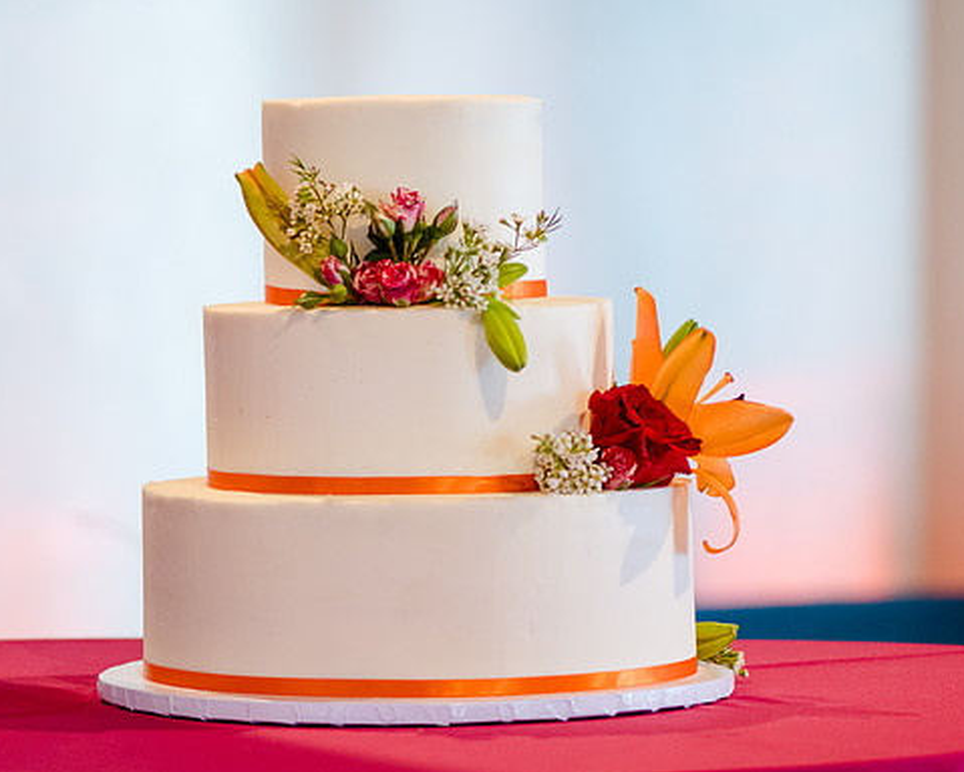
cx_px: 433
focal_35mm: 222
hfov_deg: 8.7
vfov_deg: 7.0
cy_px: 313
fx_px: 6339
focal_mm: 105
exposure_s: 1/200
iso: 800
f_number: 2.8
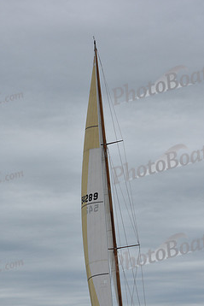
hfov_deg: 8.5
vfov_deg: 12.6
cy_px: 219
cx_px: 68
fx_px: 1376
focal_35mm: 162
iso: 400
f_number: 8
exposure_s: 1/1000
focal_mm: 100
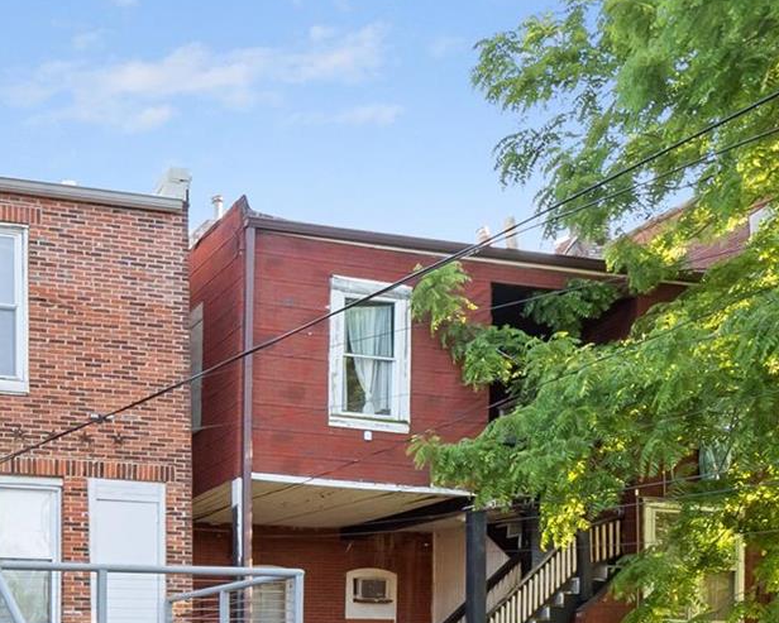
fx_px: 899
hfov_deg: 41.7
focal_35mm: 39
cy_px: 437
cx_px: 30
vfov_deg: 37.6
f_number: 8
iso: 400
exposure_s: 1/50
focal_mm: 8
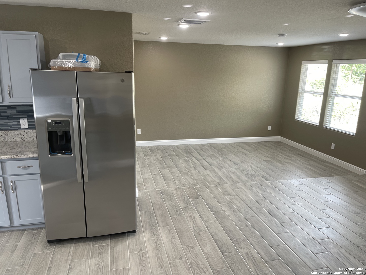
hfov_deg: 69.4
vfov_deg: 54.9
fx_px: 264
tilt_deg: -15.4
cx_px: 183
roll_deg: -2.6
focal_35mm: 25
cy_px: 138
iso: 64
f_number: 1.6
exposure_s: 1/60
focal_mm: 5.1
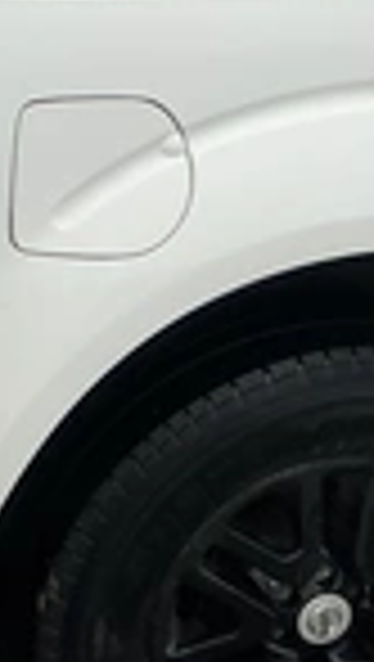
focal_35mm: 83
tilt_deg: -16.9
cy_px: 36
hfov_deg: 12.1
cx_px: -478
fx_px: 1459
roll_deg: -0.5
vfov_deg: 24.6
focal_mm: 3
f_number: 1.8
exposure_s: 1/122
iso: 40
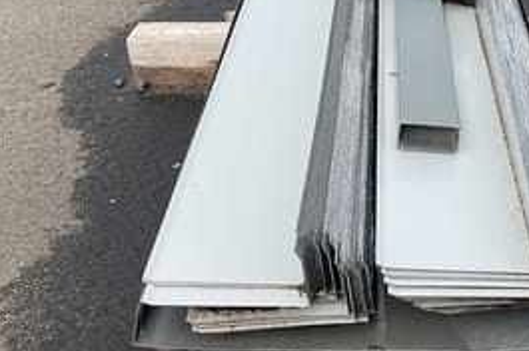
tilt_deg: -29.0
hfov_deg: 34.5
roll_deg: +3.9
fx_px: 837
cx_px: 383
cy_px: 61
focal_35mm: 57
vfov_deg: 23.3
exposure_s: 1/1221
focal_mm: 3
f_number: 1.8
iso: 16
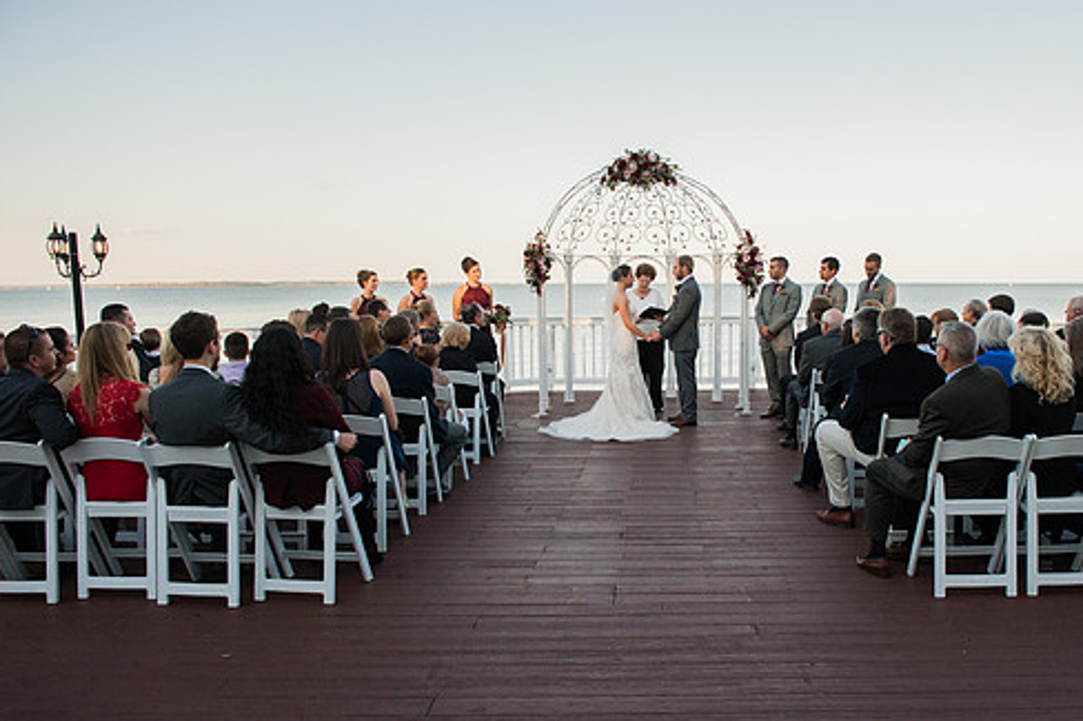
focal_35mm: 30
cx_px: 664
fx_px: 902
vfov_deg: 43.5
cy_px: 395
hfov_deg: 61.3
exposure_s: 1/4000
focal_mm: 24
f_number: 3.5
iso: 1000
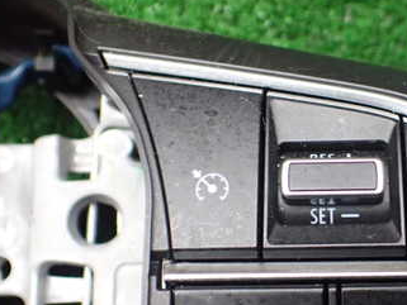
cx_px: 346
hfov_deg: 33.0
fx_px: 659
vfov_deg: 26.0
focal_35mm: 56
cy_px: 189
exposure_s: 1/125
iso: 800
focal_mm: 5.4
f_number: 2.3
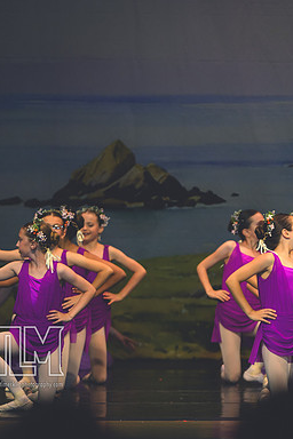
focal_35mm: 408
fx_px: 4981
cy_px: 220
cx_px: 272
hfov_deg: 3.4
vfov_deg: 5.1
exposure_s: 1/500
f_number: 2.8
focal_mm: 180
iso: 560
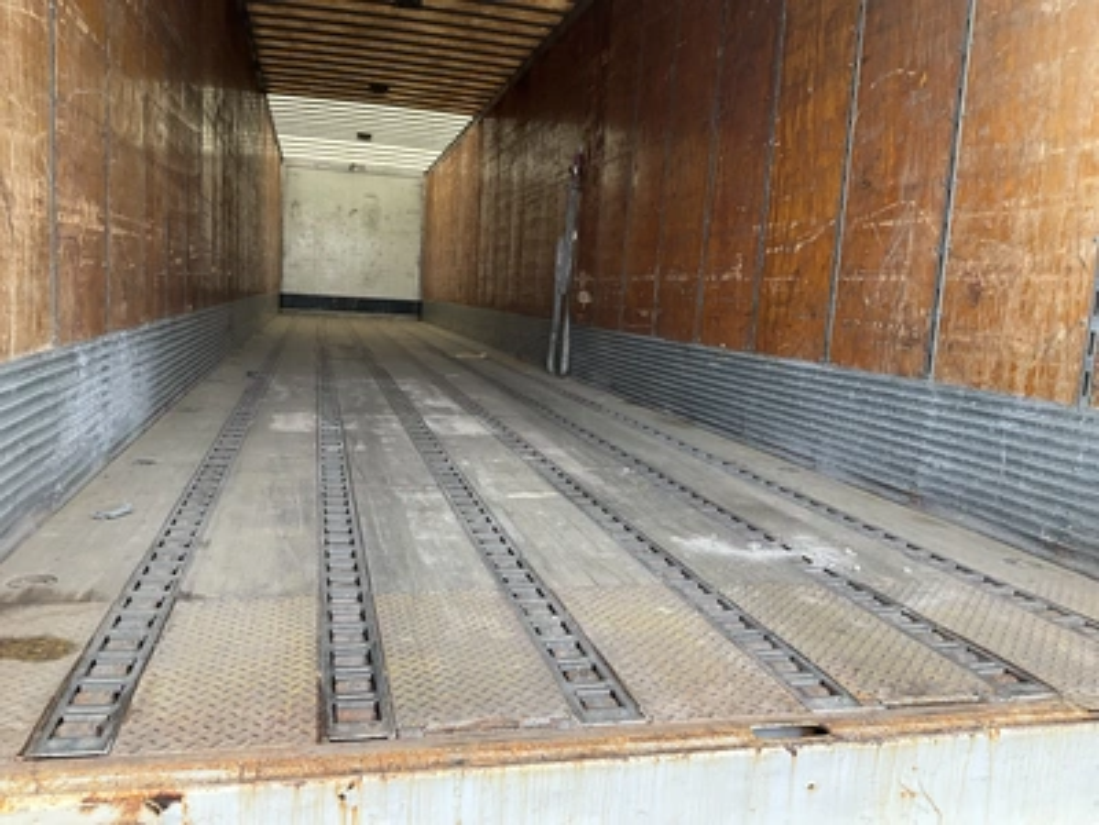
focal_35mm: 29
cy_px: 412
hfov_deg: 61.7
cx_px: 550
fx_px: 921
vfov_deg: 48.2
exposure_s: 1/172
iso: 25
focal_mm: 3
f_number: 1.8
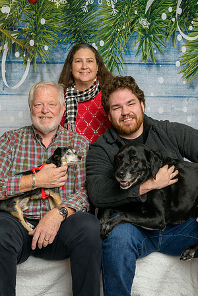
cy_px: 148
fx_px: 454
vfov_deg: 36.2
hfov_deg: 24.6
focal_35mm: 55
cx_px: 99
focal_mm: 55
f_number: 10
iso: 400
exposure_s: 1/125
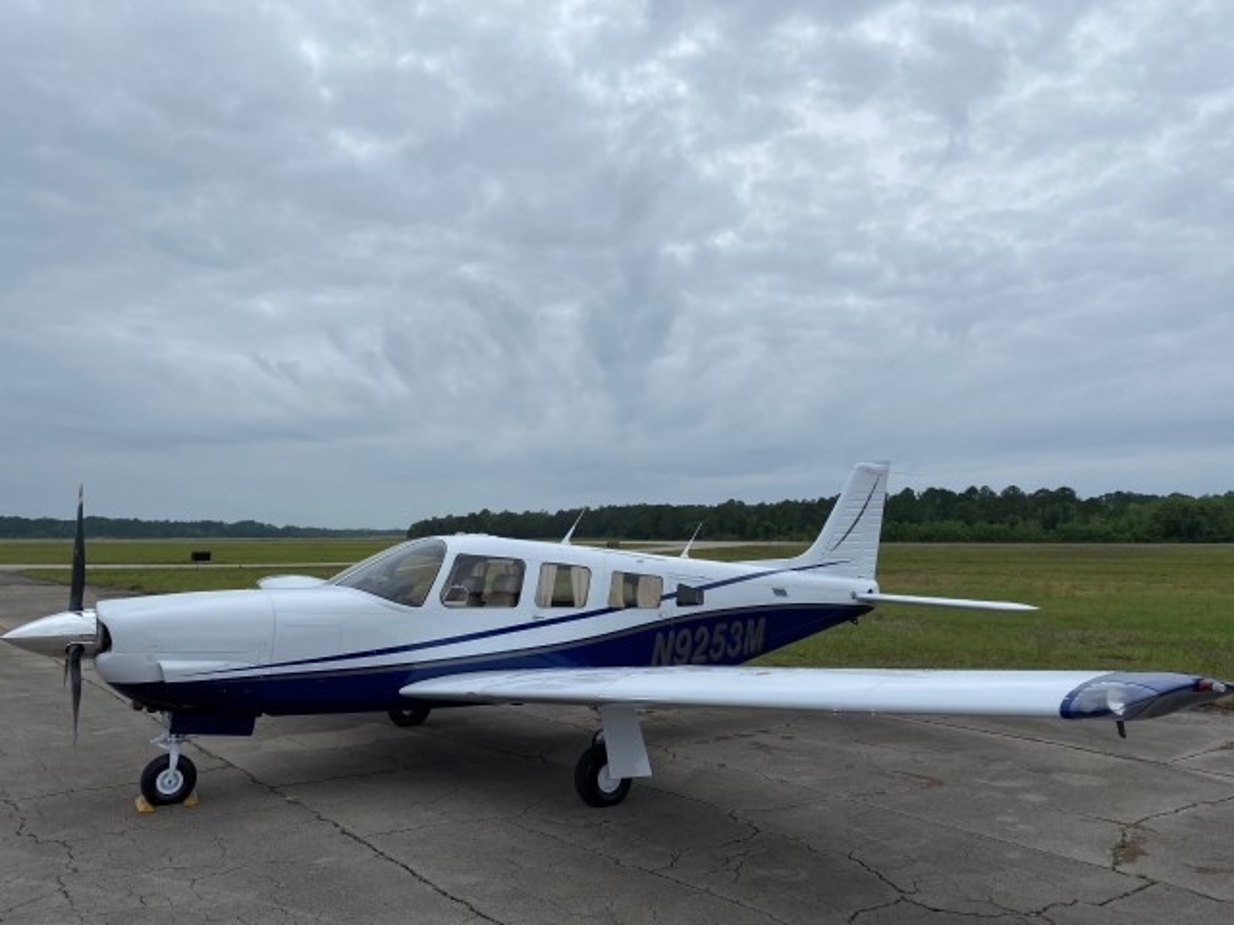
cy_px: 462
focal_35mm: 26
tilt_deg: +4.9
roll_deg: +0.5
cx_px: 617
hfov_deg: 67.3
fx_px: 927
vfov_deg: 53.1
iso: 32
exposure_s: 1/2105
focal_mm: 4.25
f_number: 1.8
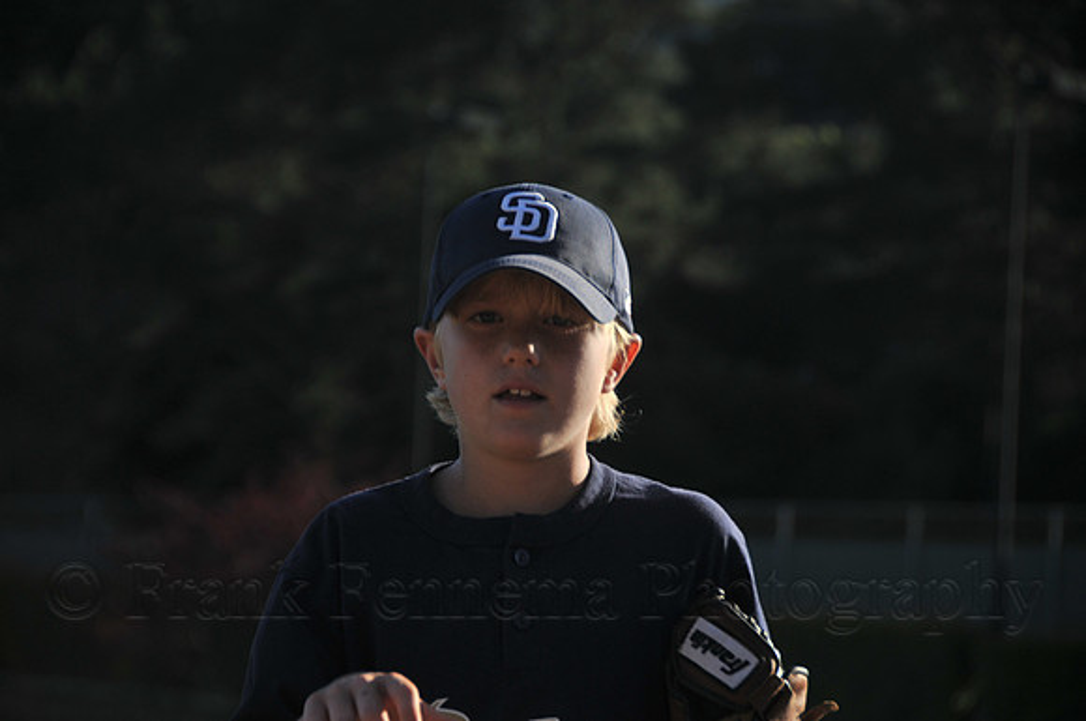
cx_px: 543
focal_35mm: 168
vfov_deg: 8.1
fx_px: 5061
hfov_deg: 12.2
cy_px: 360
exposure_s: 1/500
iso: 200
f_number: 5.3
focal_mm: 112
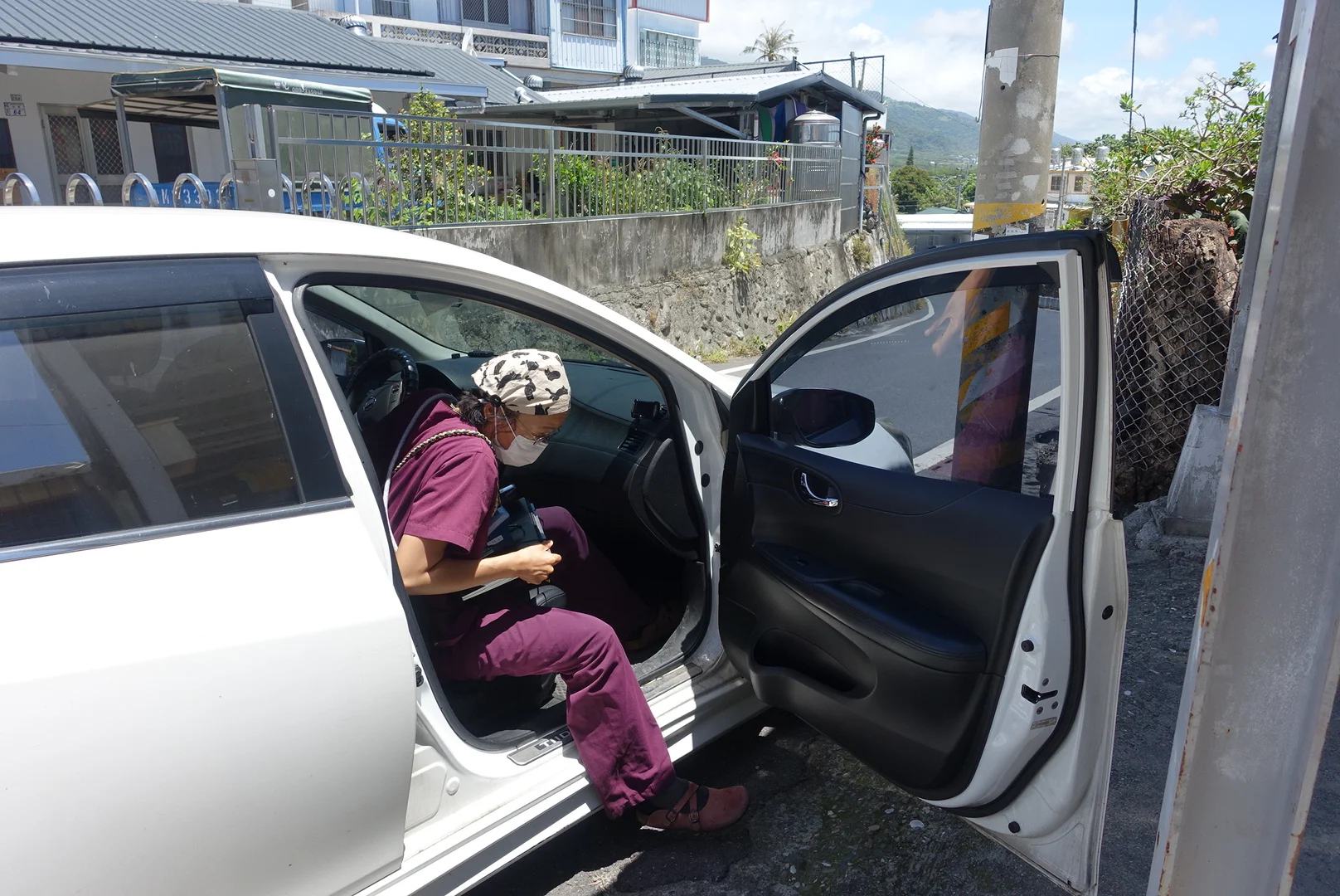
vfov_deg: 53.2
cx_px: 670
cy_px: 448
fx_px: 894
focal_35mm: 24
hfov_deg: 73.7
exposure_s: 1/800
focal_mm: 8.8
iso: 125
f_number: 4
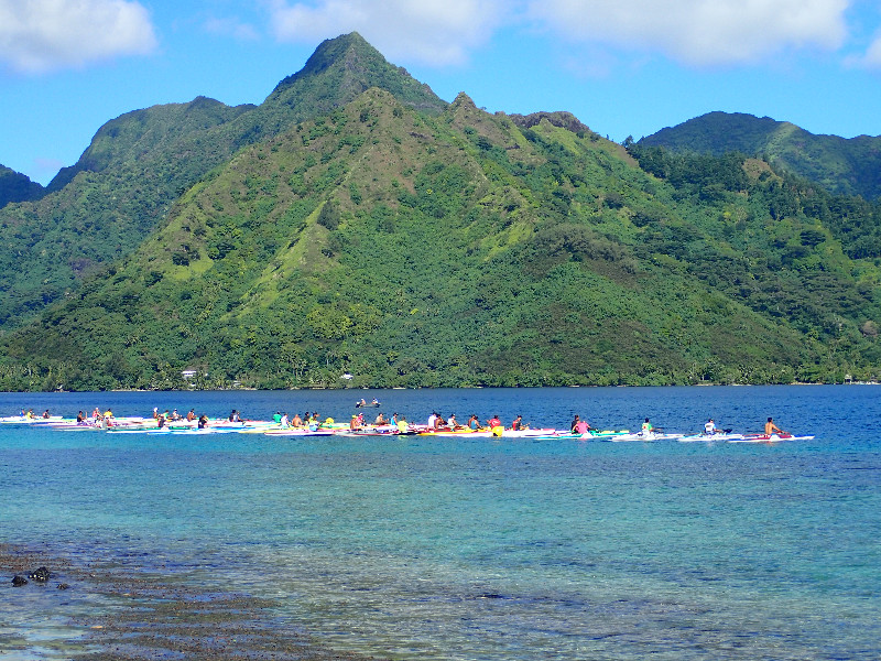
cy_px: 330
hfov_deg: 27.8
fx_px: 1782
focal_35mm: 70
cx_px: 440
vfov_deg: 21.0
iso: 100
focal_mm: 12.6
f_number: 5.6
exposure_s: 1/400
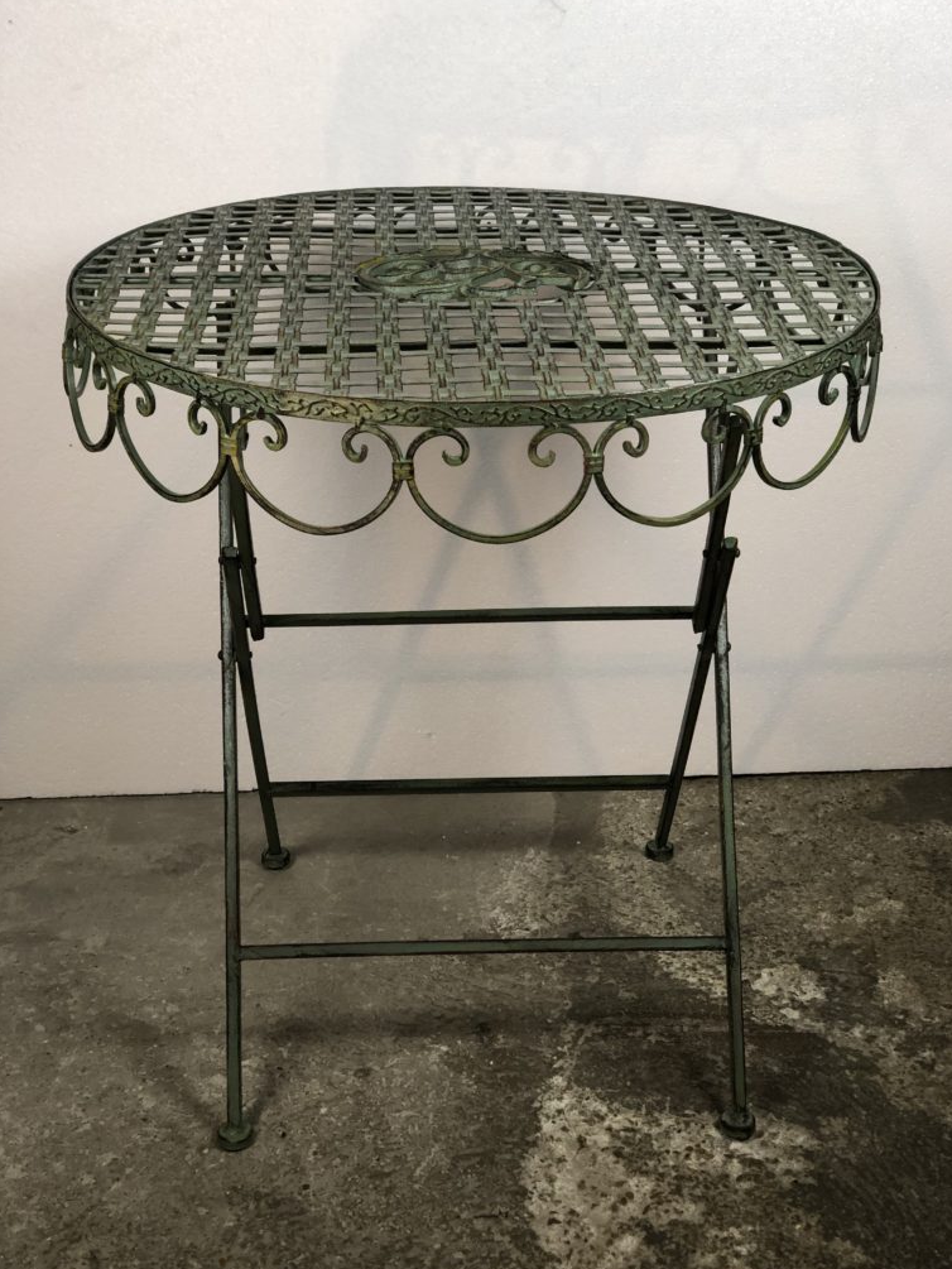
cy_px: 631
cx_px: 481
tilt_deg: -24.7
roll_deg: +1.3
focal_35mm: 53
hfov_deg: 27.5
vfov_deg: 36.2
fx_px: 1943
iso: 64
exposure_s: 1/50
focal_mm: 6
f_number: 2.4
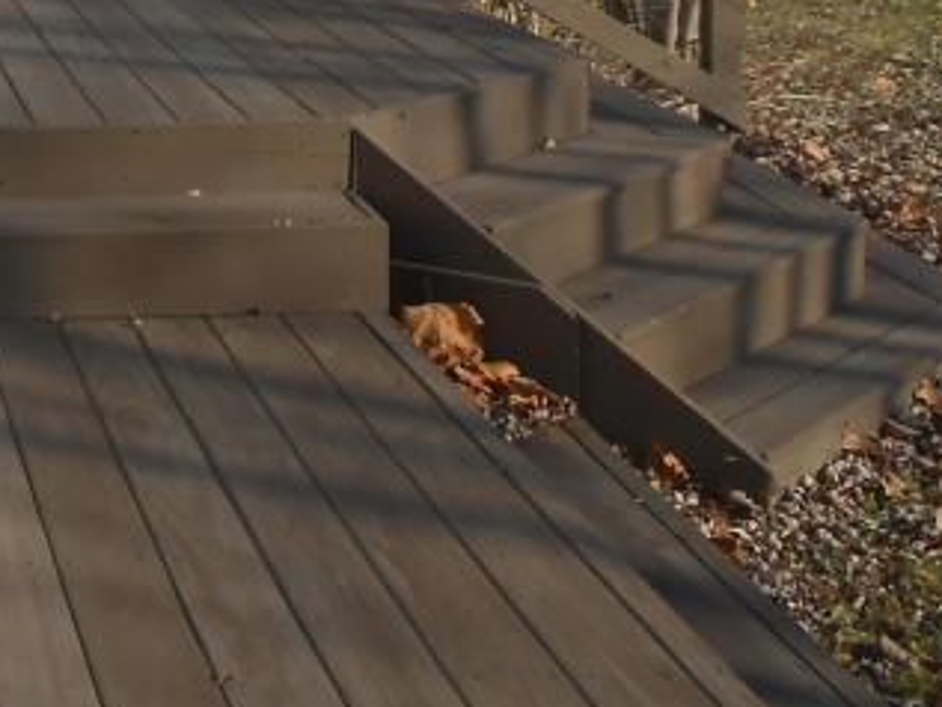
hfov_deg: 21.0
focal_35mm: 84
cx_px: -300
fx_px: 2287
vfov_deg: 16.9
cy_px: -128
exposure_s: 1/800
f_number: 3.5
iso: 80
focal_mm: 4.6
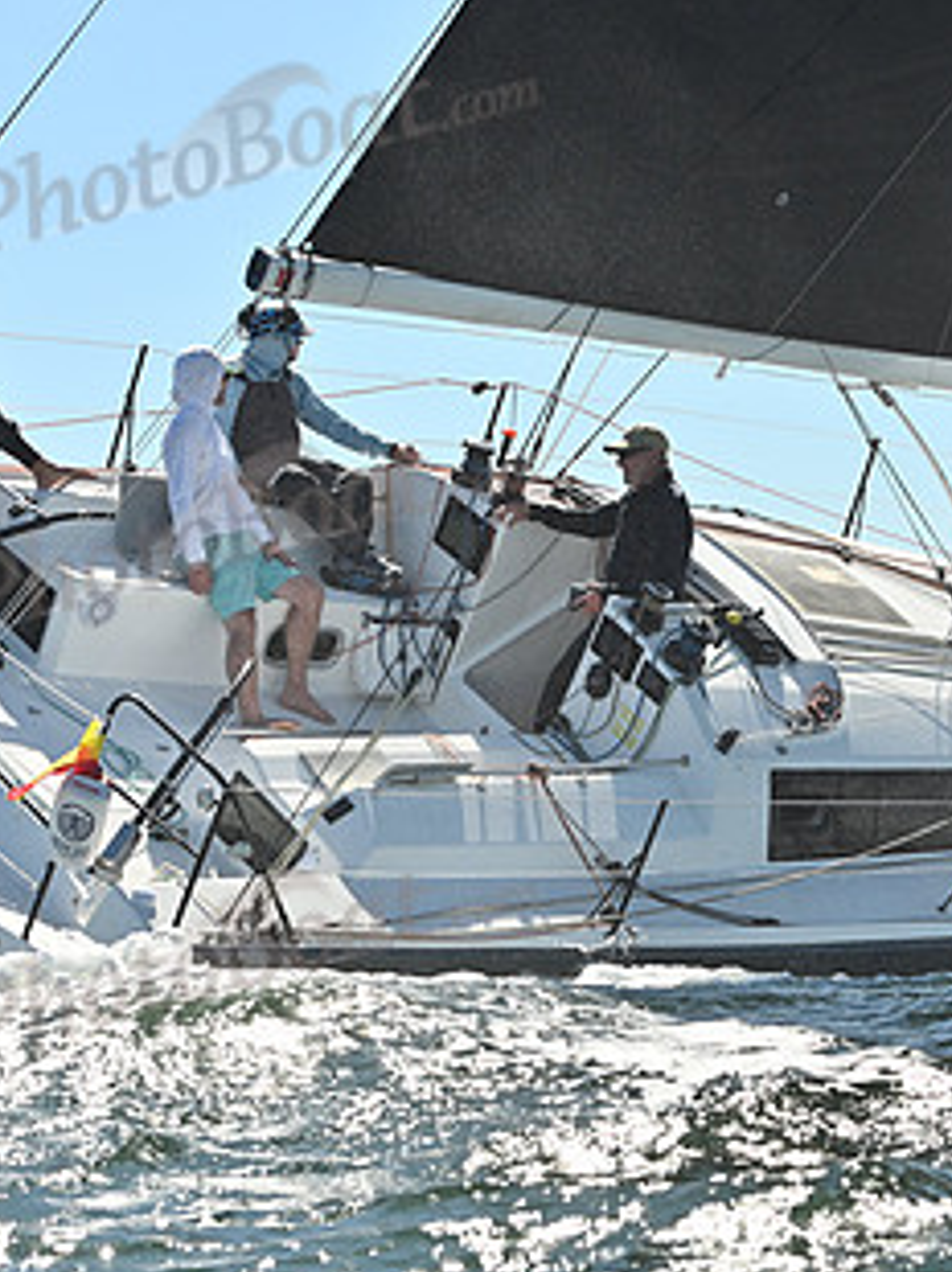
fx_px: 4627
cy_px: 683
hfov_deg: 11.7
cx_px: 755
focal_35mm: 126
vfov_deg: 15.7
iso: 320
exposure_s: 1/2500
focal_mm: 70
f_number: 6.3
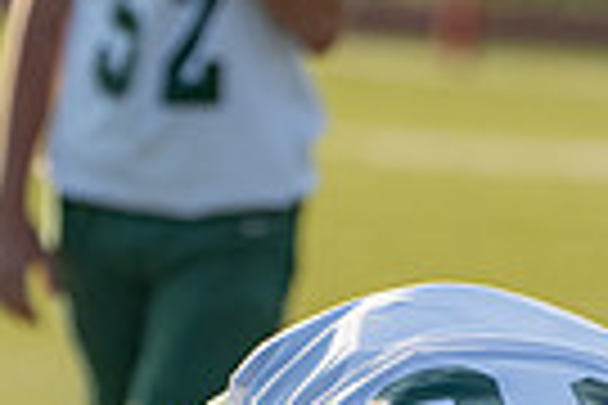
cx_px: 459
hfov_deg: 1.8
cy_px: 731
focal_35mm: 1151
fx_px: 19438
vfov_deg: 1.2
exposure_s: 1/1000
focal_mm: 268
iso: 400
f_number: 5.6
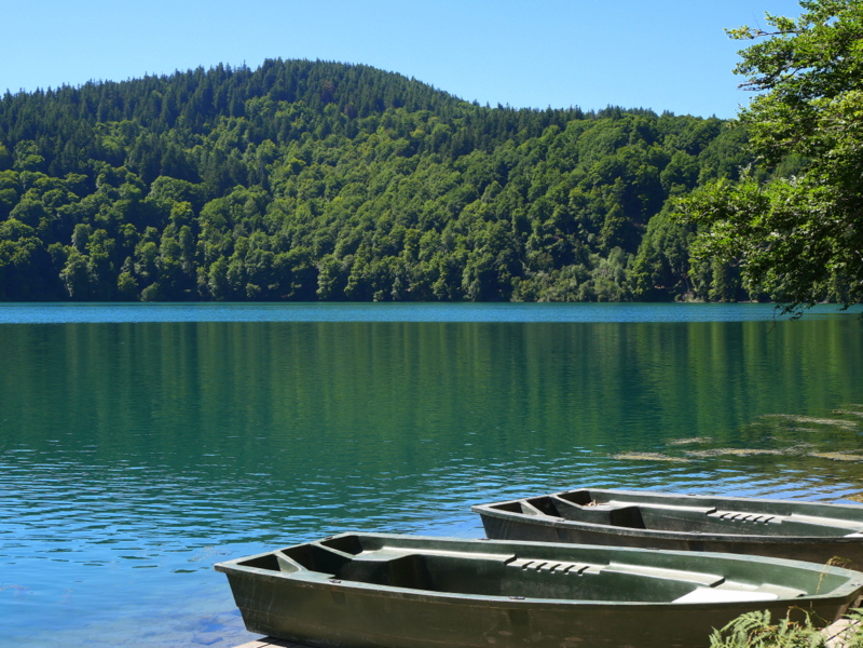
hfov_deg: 38.2
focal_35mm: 50
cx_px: 432
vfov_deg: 29.1
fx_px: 1247
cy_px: 324
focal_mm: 25
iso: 200
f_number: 8
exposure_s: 1/250
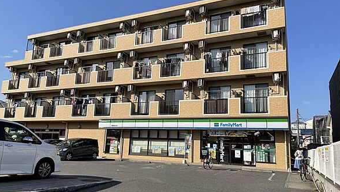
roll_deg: -1.3
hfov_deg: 66.0
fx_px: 262
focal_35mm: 29
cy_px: 100
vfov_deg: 40.2
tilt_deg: +10.8
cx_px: 168
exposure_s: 1/3610
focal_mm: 4.2
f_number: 1.6
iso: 32
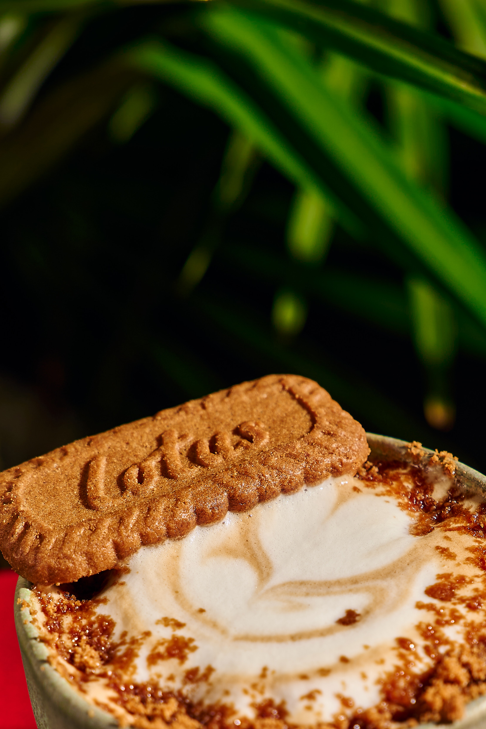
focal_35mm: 125
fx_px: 2531
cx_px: 320
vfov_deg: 16.2
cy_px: 622
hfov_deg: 11.0
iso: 100
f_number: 5
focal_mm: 70
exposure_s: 1/100
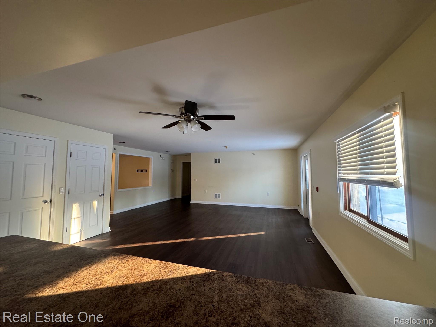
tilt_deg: +3.2
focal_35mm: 14
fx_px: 176
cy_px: 164
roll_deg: -0.3
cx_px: 218
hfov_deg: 102.1
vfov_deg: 85.7
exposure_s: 1/60
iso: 320
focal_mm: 2.22
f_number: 2.2
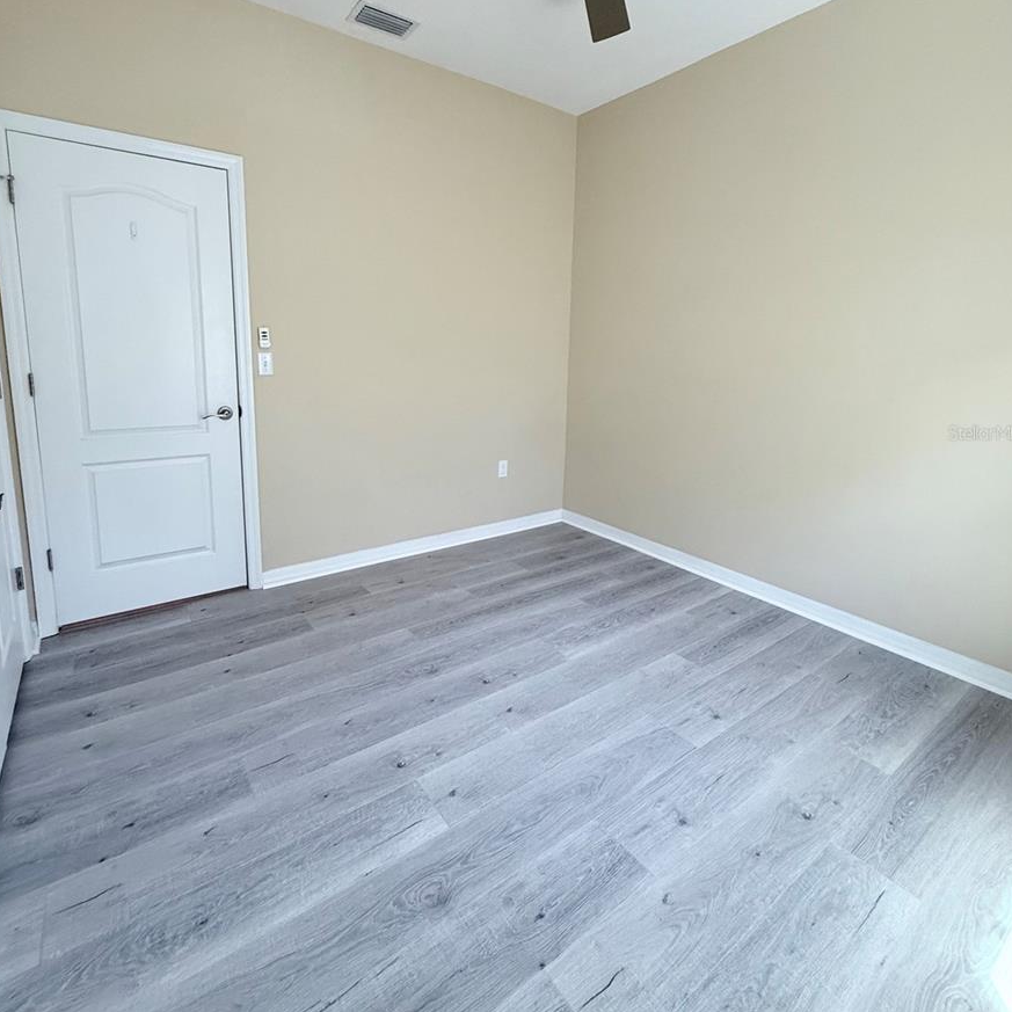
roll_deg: -1.7
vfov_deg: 83.4
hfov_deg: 84.0
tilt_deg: -8.2
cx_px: 509
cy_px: 432
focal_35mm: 17
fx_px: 562
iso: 320
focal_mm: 2.22
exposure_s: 1/99
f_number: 2.2
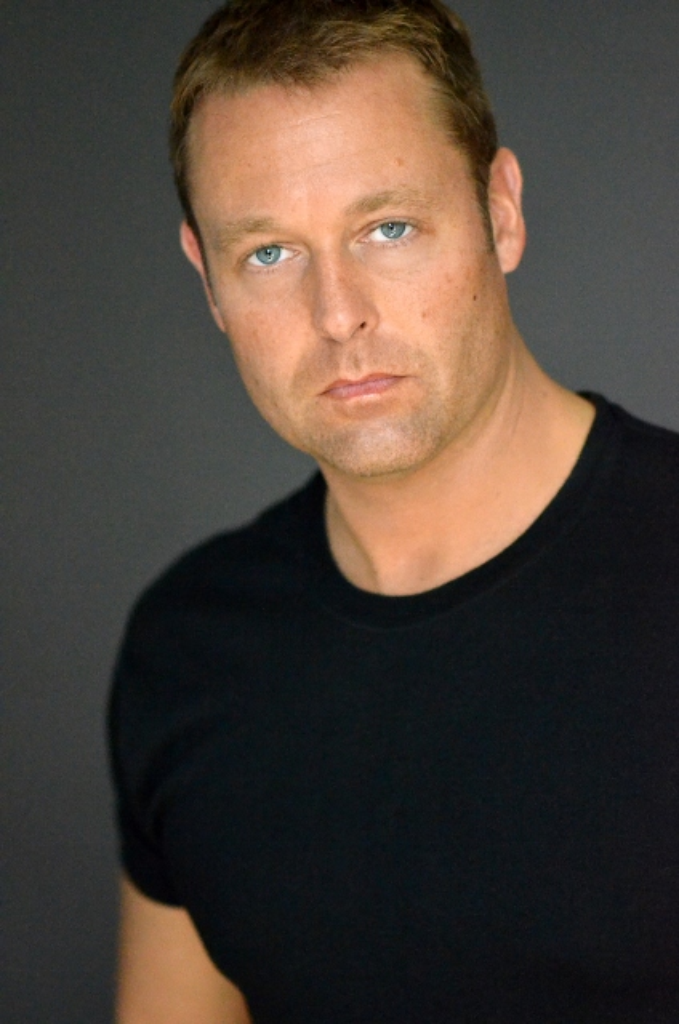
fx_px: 3623
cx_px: 340
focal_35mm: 128
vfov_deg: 16.1
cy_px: 512
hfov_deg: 10.7
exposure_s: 1/4000
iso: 6400
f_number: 1.8
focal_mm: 85
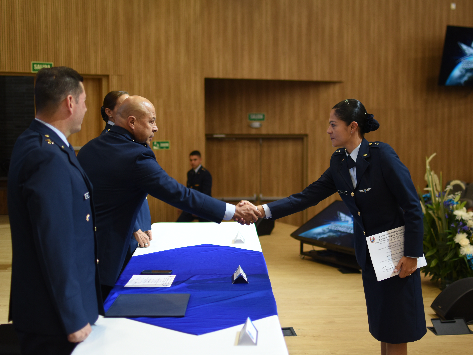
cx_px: 267
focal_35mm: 58
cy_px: 177
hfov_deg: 33.4
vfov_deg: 25.4
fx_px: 786
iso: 250
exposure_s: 1/100
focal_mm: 35
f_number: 1.8
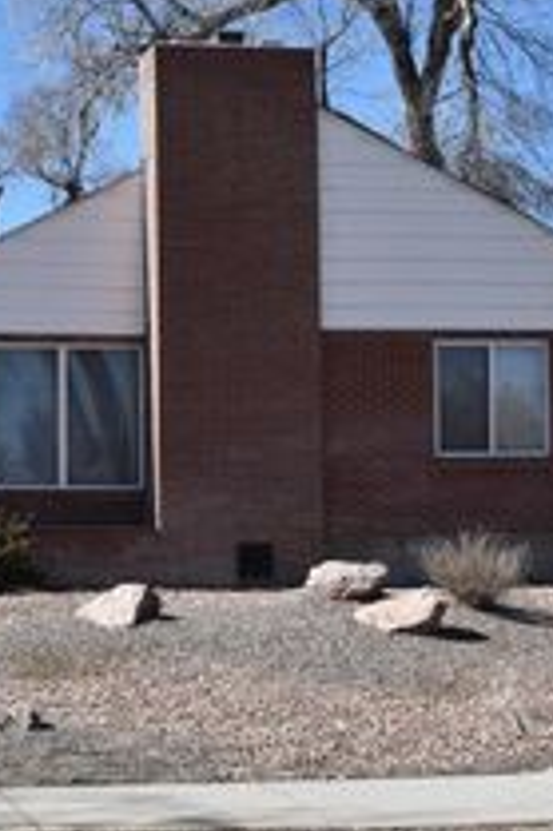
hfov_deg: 15.5
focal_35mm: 86
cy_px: 503
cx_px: -16
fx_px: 1985
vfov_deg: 23.6
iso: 100
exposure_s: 1/250
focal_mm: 24
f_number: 9
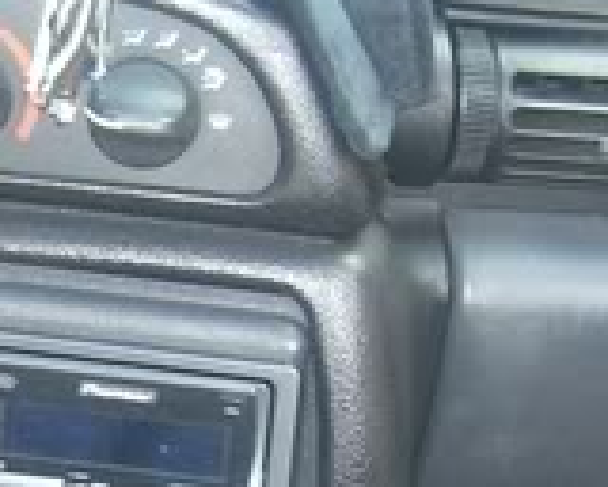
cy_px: 533
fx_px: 3329
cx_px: -30
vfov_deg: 8.3
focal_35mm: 185
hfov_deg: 10.3
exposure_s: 1/60
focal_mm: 6.2
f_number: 2.7
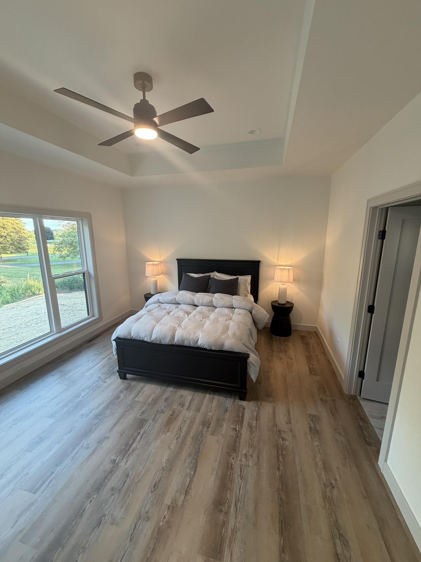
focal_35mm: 14
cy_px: 281
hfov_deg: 85.7
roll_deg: +0.1
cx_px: 210
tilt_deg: -11.9
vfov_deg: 102.1
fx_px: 227
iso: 200
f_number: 2.2
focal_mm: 2.22
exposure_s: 1/60
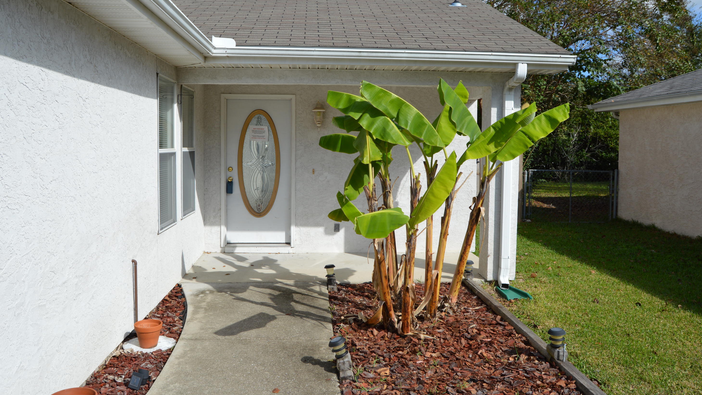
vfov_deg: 40.1
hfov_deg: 66.1
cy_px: 176
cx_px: 345
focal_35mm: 29
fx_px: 540
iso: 100
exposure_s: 1/250
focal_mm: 18
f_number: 8
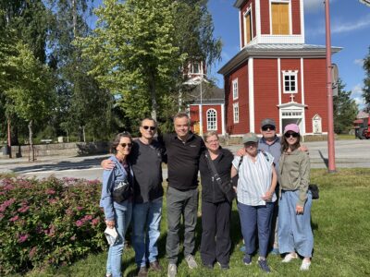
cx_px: 185
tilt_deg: -0.2
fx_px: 278
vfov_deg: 53.1
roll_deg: +3.0
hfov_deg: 67.3
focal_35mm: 26
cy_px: 138
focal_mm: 5.96
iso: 50
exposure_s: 1/3448
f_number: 1.6
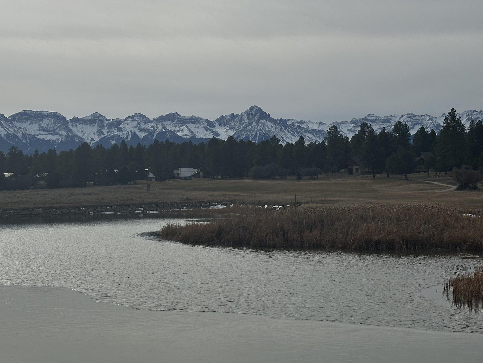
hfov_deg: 28.2
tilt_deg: +3.3
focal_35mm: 69
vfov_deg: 21.3
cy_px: 142
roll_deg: +0.7
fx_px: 963
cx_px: 248
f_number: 1.78
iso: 64
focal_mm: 6.86
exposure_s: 1/13699
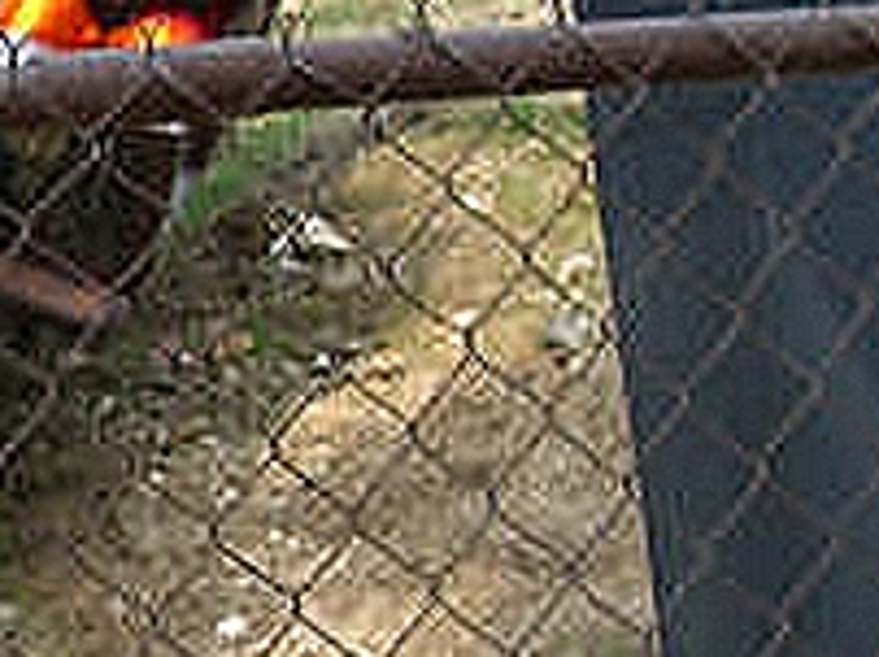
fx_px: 5174
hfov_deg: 9.4
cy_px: 278
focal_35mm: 204
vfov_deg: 7.3
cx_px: -537
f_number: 2.8
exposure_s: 1/160
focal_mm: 7.9
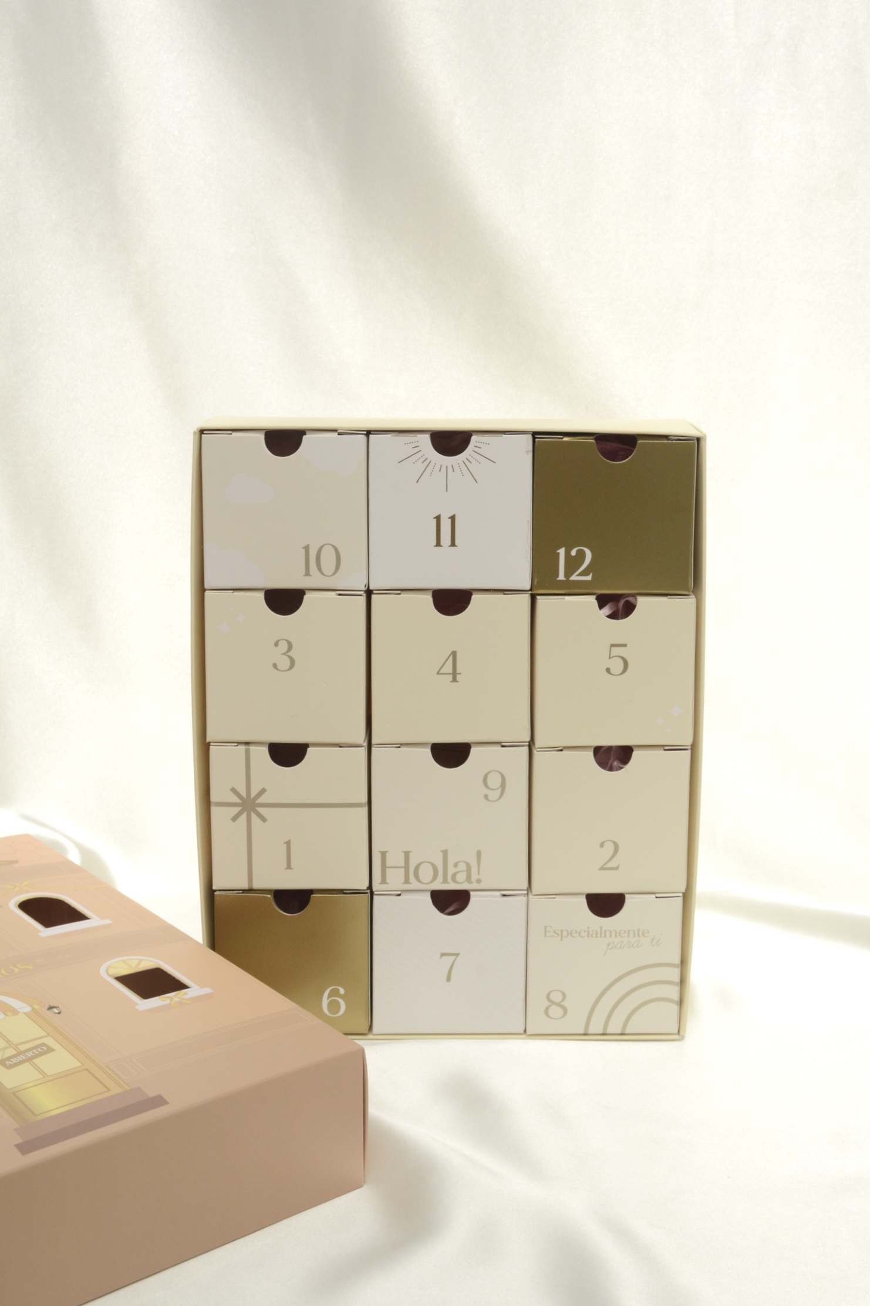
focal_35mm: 51
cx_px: 435
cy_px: 653
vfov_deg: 38.9
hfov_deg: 26.5
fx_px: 1849
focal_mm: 34
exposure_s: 1/800
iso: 500
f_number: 14
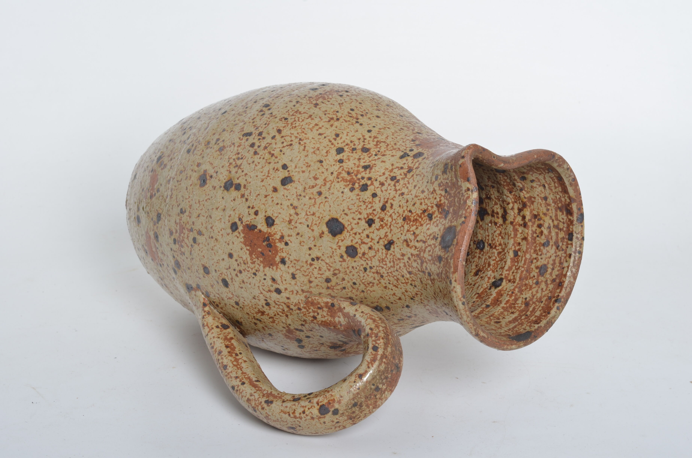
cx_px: 346
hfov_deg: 27.0
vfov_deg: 18.1
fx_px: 1439
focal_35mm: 75
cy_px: 229
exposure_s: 1/125
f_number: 14
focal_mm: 50
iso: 100
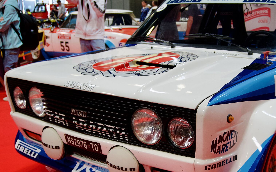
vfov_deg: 25.3
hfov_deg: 39.3
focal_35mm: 51
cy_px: 113
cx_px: 184
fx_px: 382
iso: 800
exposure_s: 1/160
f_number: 4
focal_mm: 21
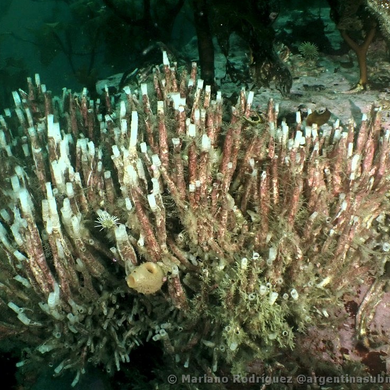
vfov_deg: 46.0
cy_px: 192
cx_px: 167
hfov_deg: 45.9
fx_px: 459
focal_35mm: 36
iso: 250
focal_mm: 5.4
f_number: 2.3
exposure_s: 1/125
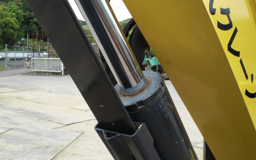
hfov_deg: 48.2
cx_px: 128
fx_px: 286
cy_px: 74
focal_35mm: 41
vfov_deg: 31.2
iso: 64
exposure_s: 1/200
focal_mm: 6.3
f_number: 5.6
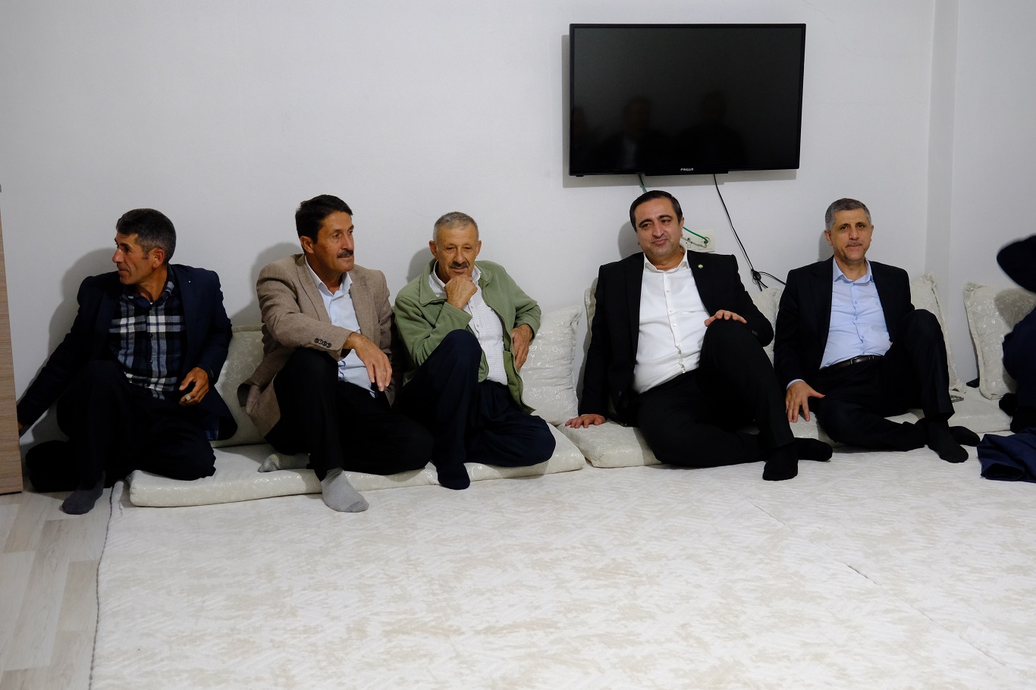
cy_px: 345
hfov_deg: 47.4
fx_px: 1180
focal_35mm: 41
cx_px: 518
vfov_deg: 32.6
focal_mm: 27.5
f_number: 4.5
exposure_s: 1/15
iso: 2500
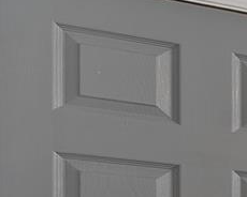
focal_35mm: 125
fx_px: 910
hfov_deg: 7.7
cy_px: 368
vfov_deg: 11.4
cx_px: 1047
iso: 100
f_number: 10
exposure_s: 2.5
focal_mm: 14.9
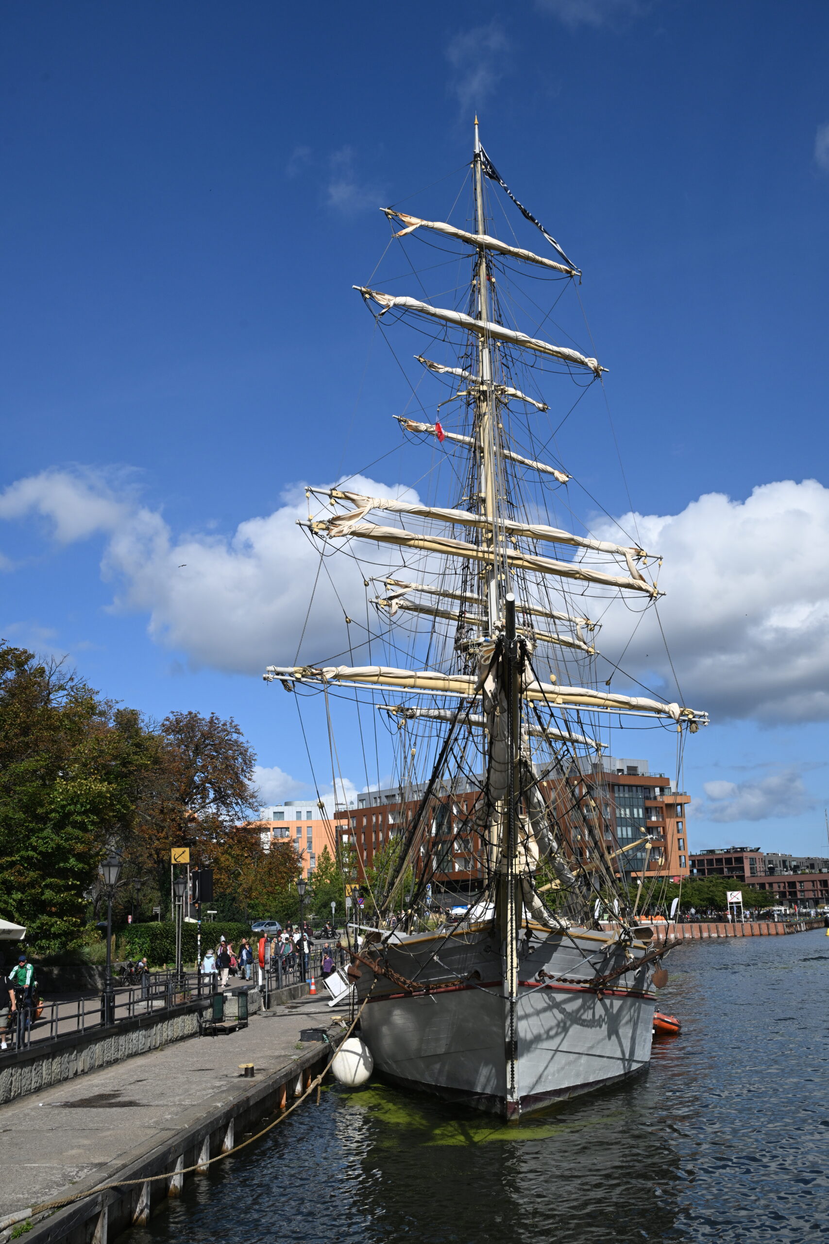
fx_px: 1243
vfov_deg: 53.1
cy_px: 622
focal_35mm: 36
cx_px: 414
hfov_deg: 36.9
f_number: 10
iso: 400
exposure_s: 1/1250
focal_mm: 36
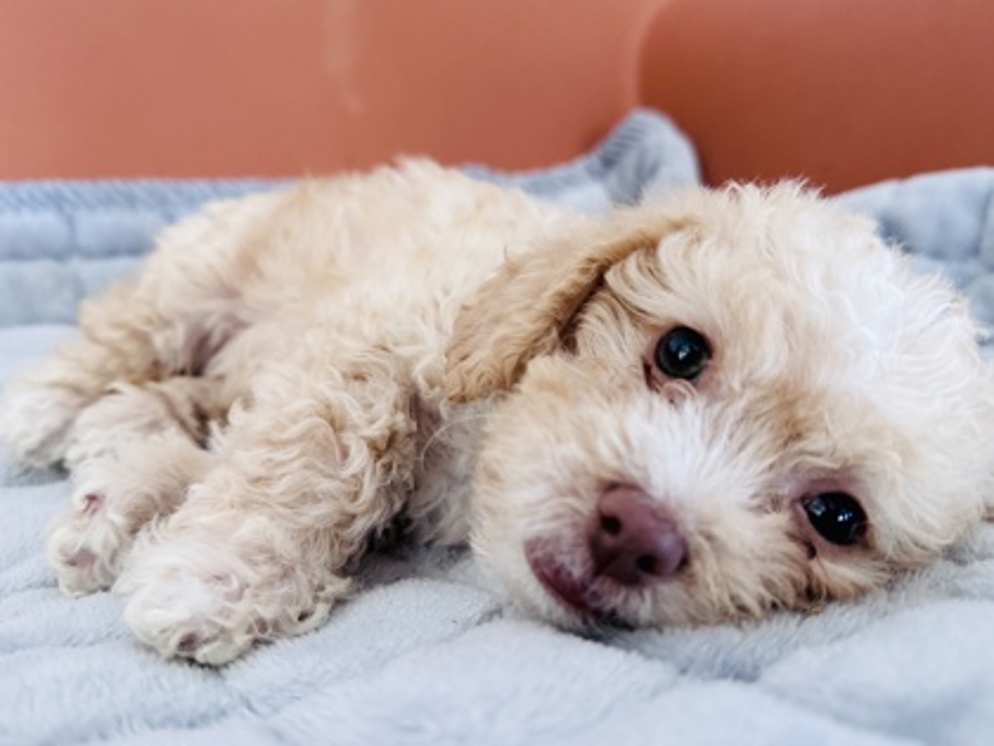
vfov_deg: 56.8
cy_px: 373
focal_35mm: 24
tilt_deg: -16.5
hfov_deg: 71.6
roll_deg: -1.8
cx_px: 497
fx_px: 689
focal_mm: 6.76
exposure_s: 1/60
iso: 250
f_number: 1.78
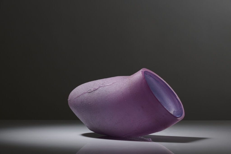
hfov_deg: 10.3
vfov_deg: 6.9
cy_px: 77
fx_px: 1283
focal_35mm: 200
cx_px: 116
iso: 400
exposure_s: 1/100
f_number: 20
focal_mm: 200
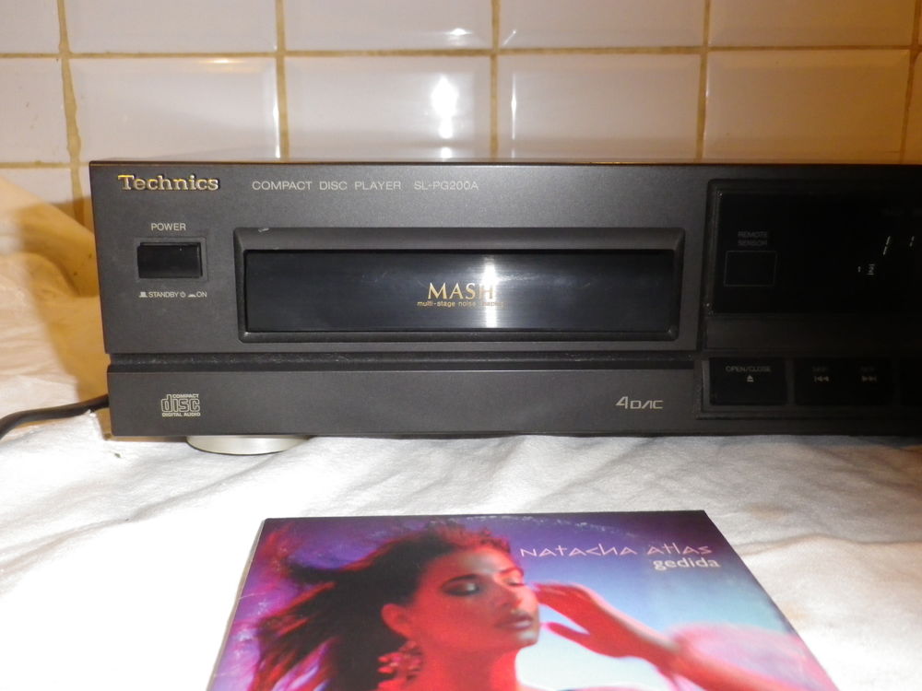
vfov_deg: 42.9
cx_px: 461
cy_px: 346
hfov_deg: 55.4
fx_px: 879
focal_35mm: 33
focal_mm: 6
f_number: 3.8
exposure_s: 1/50
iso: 400
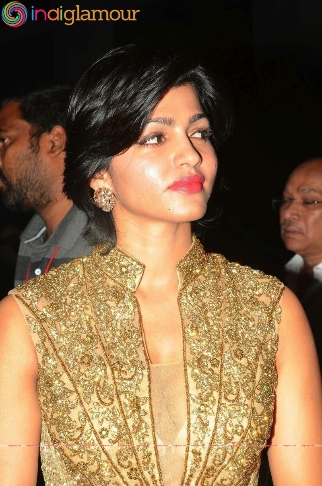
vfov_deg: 20.7
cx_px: 161
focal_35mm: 99
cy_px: 243
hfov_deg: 13.8
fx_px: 1334
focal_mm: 66
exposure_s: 1/160
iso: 200
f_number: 10
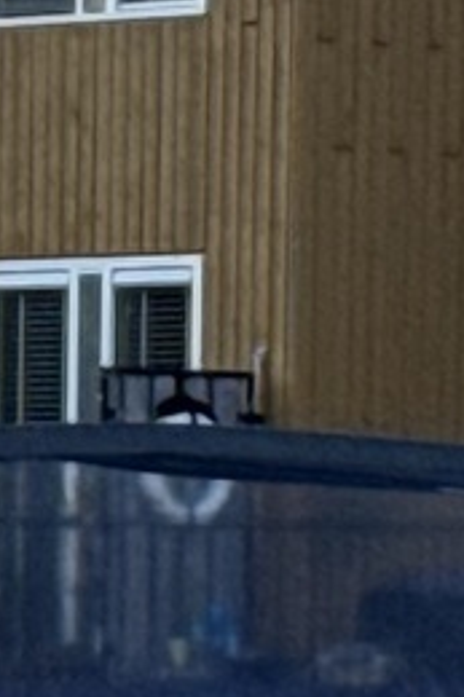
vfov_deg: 4.3
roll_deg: -1.4
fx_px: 9292
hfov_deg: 2.9
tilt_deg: -0.2
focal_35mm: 480
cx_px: -145
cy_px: 658
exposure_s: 1/1203
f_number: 1.78
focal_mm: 6.76
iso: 100
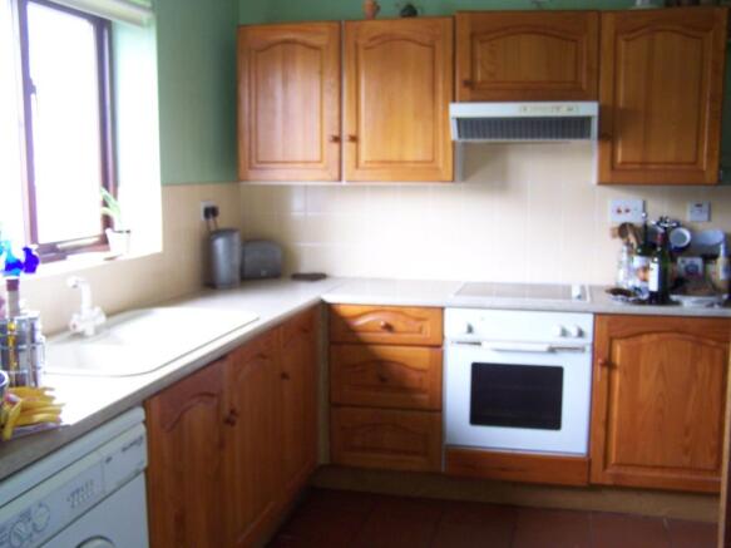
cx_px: 366
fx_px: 802
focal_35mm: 38
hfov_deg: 49.0
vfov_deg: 37.7
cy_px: 274
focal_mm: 6.3
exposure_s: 1/8
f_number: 2.8
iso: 140
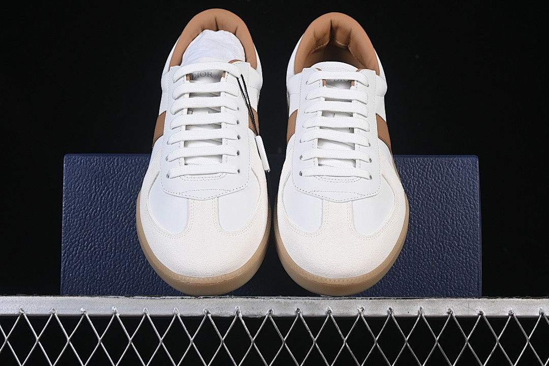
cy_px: 183
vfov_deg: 18.2
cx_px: 274
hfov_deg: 27.0
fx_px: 1144
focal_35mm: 75
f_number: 8
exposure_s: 1/100
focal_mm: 50
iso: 160
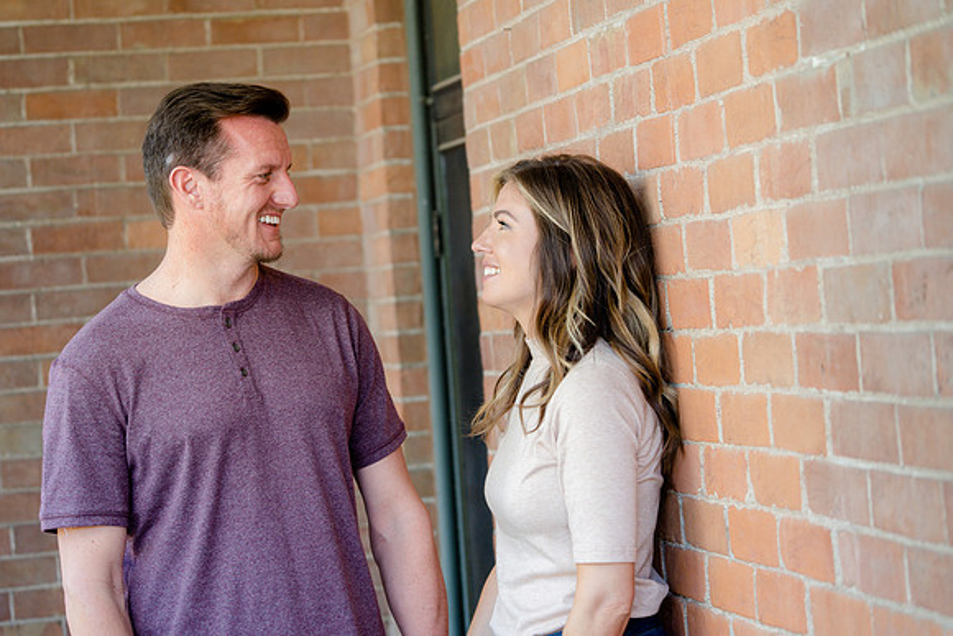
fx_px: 2568
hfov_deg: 21.0
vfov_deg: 14.1
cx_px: 476
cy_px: 318
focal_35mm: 97
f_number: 4
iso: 500
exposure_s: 1/250
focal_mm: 97
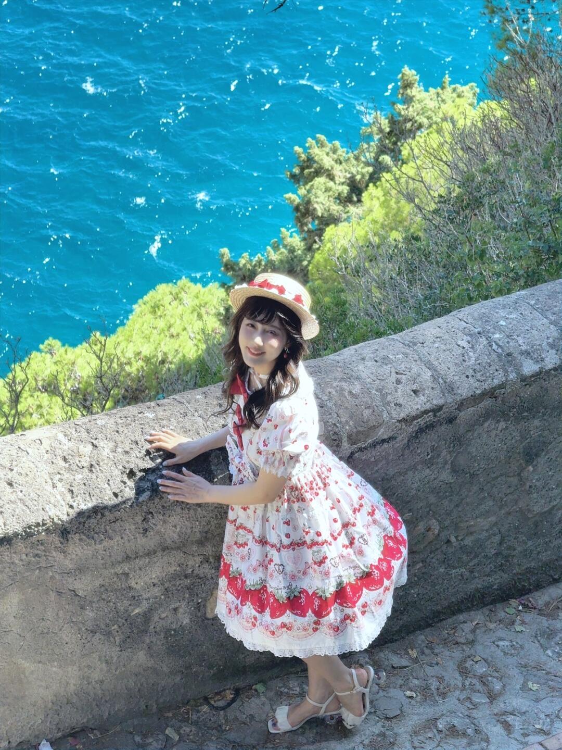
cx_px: 281
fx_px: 3009
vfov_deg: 14.2
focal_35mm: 139
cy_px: 375
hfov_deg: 10.7
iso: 80
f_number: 2.8
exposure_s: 1/243
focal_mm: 15.66
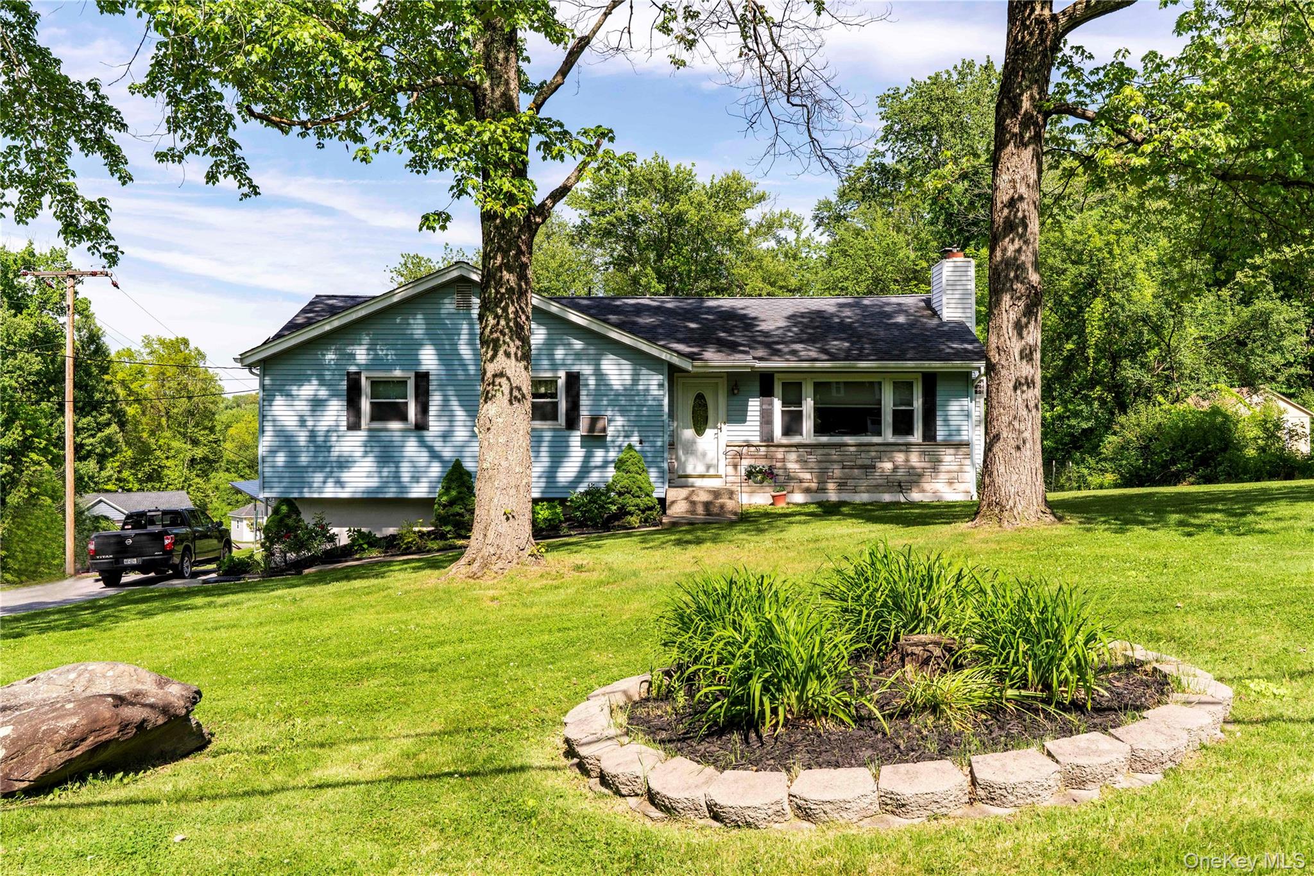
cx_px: 657
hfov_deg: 60.3
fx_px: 1131
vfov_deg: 42.3
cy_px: 438
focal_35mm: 31
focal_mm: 31
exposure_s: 1/640
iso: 400
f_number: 9
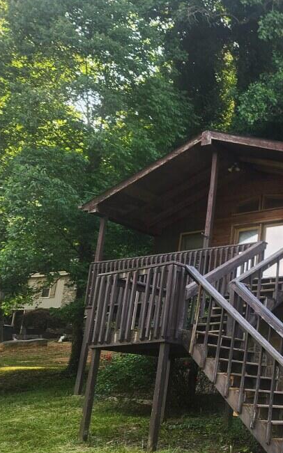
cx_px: 378
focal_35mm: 45
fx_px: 556
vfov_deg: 44.0
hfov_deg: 24.5
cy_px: 286
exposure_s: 1/180
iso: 25
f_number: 1.8
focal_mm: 5.4
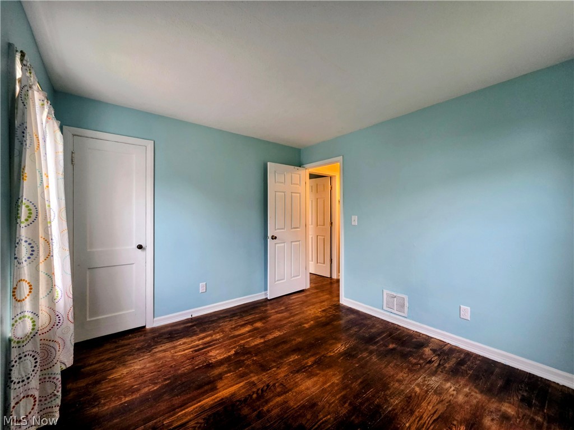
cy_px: 215
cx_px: 287
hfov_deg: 106.2
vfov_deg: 89.9
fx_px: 215
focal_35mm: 13
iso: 250
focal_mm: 2.2
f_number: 1.9
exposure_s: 1/60
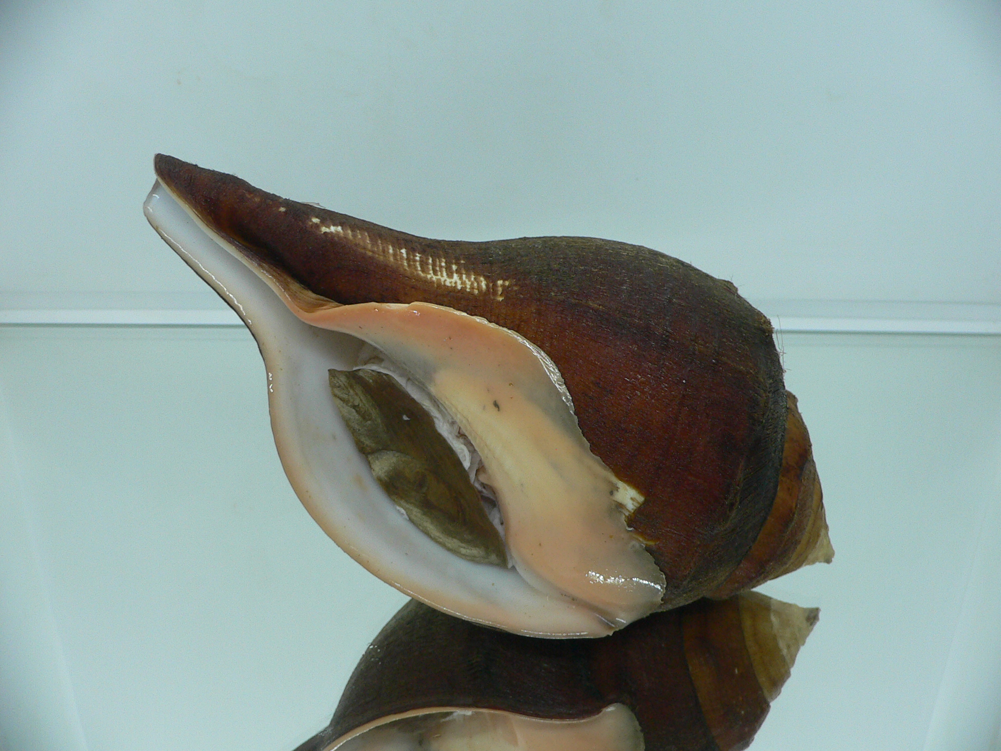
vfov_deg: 40.7
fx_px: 1012
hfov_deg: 52.6
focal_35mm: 35
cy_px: 376
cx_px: 500
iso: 100
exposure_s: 1/60
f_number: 2.8
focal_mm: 4.6
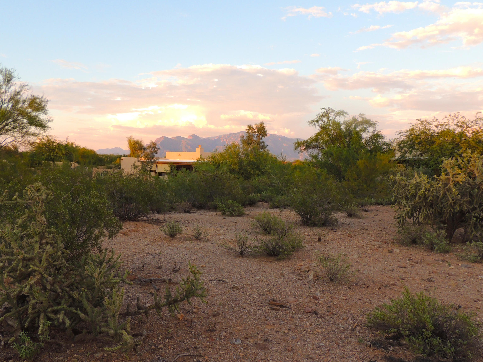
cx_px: 226
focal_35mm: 31
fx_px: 433
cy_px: 182
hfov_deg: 58.3
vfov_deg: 45.4
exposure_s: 1/250
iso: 200
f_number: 3
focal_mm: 4.3
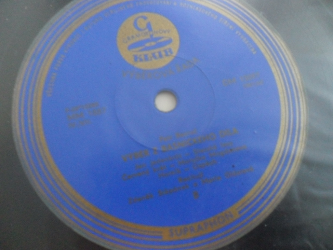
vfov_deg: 51.4
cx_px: 166
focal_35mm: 27
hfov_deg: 65.3
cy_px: 125
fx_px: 260
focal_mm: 4.9
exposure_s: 1/20
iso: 400
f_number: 3.5
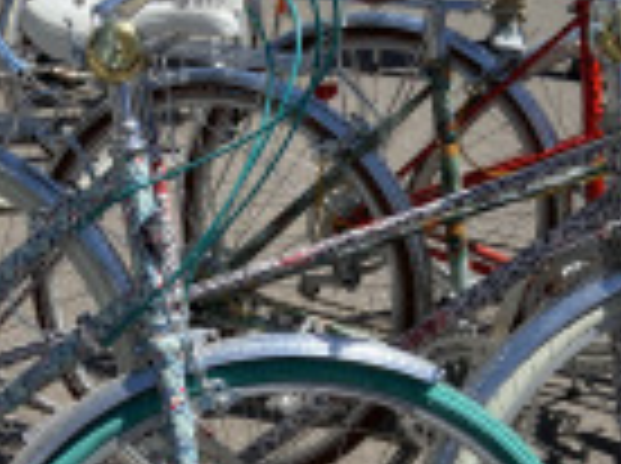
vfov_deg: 20.6
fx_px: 1236
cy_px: 459
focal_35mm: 69
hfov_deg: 27.1
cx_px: 45
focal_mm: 4.25
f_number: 1.8
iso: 32
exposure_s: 1/2625
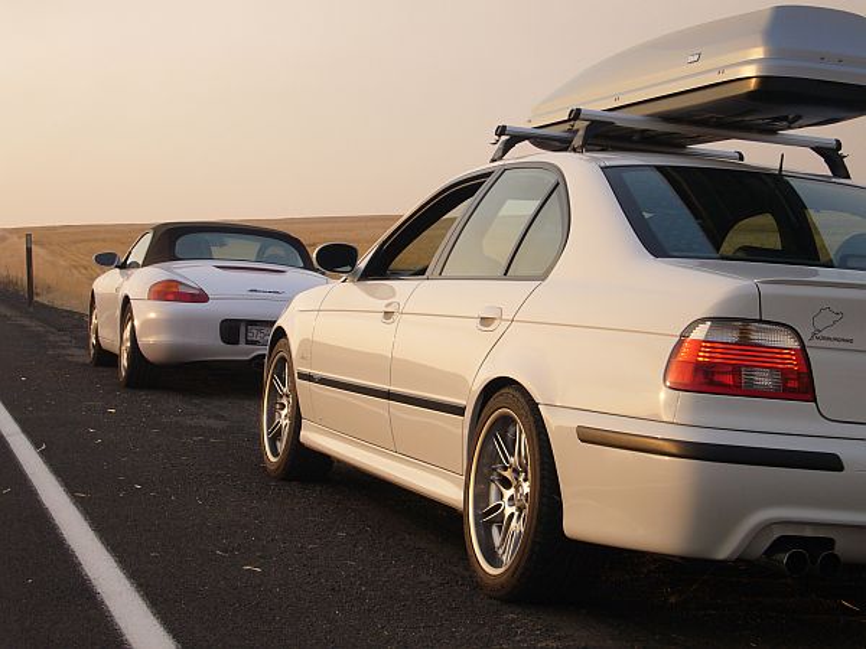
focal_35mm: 73
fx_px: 1826
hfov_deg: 26.7
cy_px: 324
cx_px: 433
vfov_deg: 20.2
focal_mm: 12
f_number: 4.5
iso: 80
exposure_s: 1/125
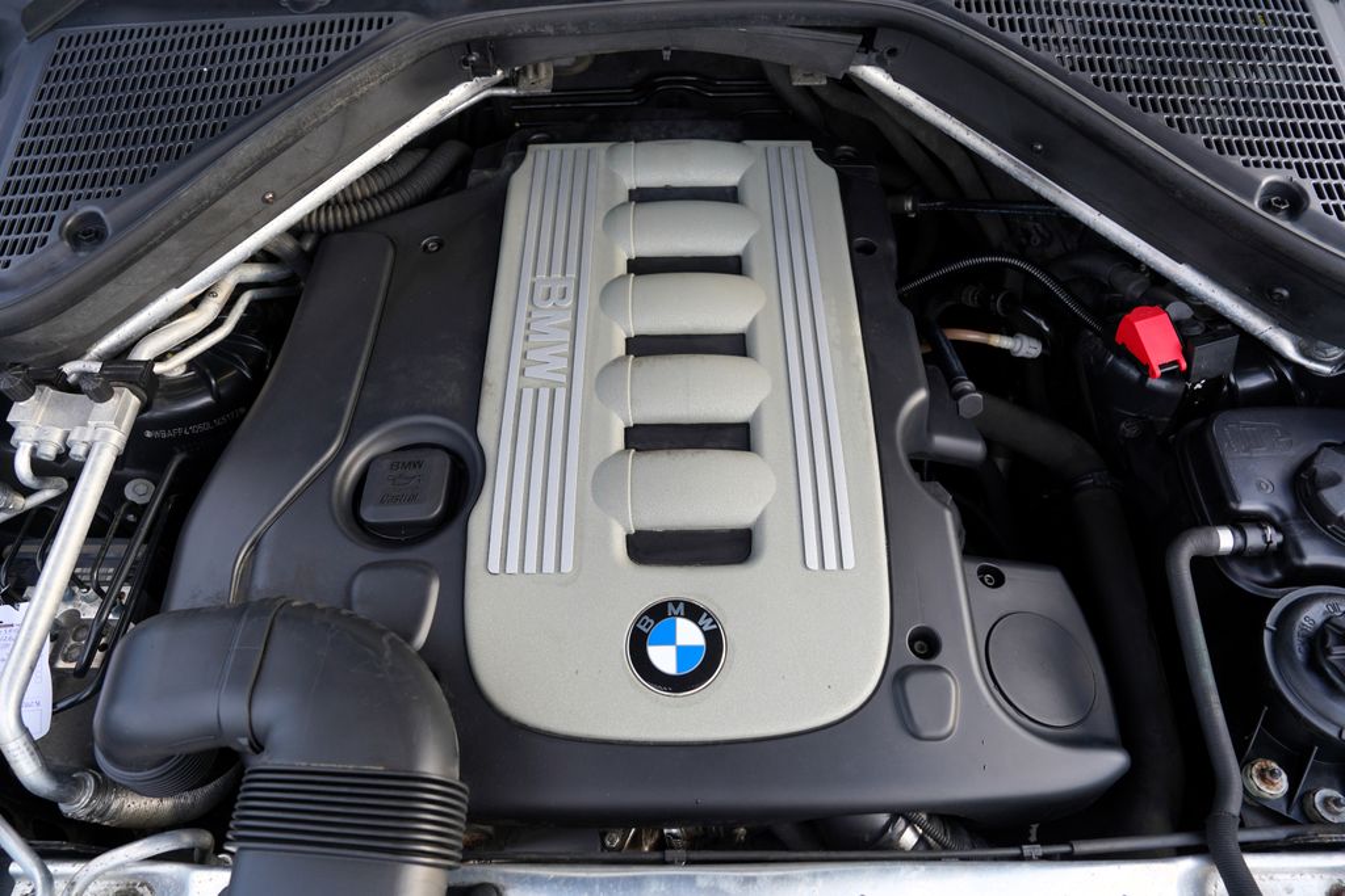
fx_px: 897
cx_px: 672
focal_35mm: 24
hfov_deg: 73.7
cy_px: 448
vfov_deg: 53.1
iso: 100
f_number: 5.6
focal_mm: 24
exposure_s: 1/125
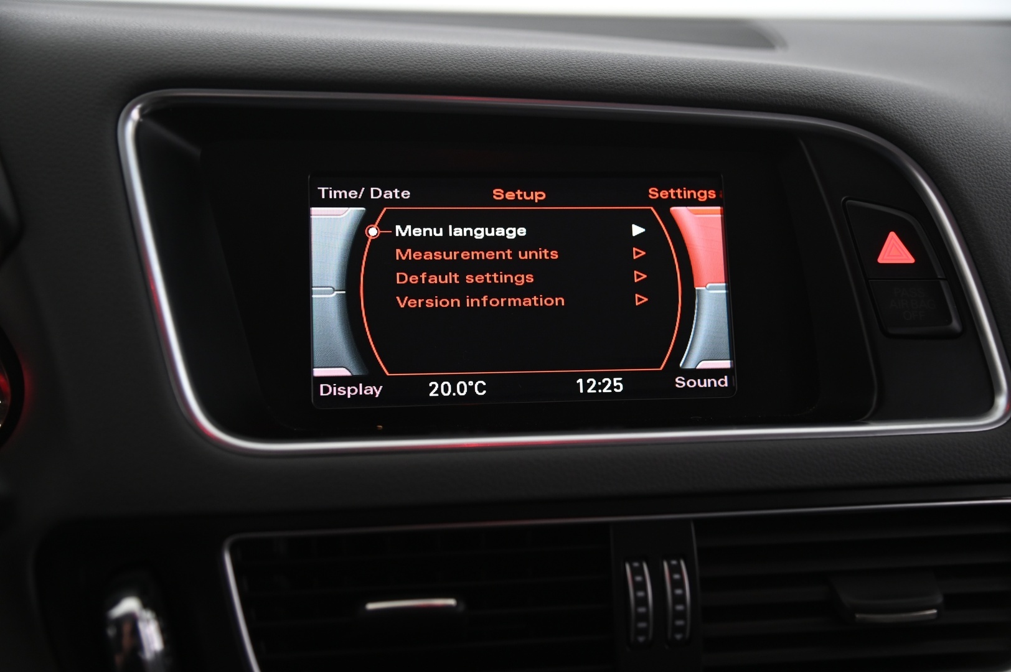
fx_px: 1347
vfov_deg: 28.0
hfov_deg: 41.1
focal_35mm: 48
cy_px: 336
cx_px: 506
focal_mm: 48
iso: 1000
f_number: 4
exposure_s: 1/15
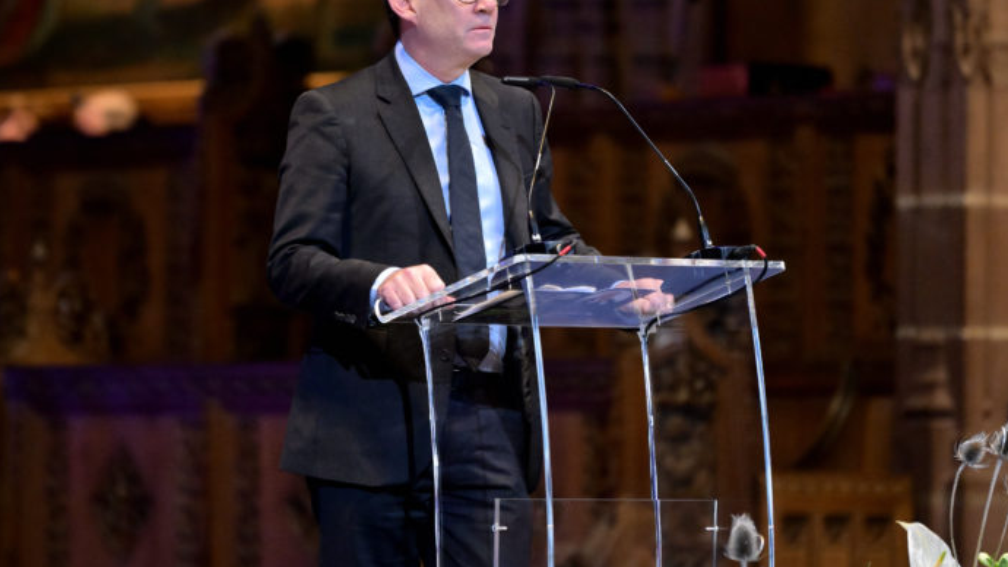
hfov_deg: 6.9
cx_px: 451
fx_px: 8312
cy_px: 240
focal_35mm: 311
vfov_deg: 3.9
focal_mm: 200
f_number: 2.8
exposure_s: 1/200
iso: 4000
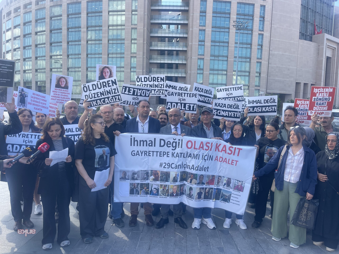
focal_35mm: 25
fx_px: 245
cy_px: 127
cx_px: 170
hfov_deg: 69.4
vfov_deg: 54.9
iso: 32
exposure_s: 1/765
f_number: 1.6
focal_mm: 5.1
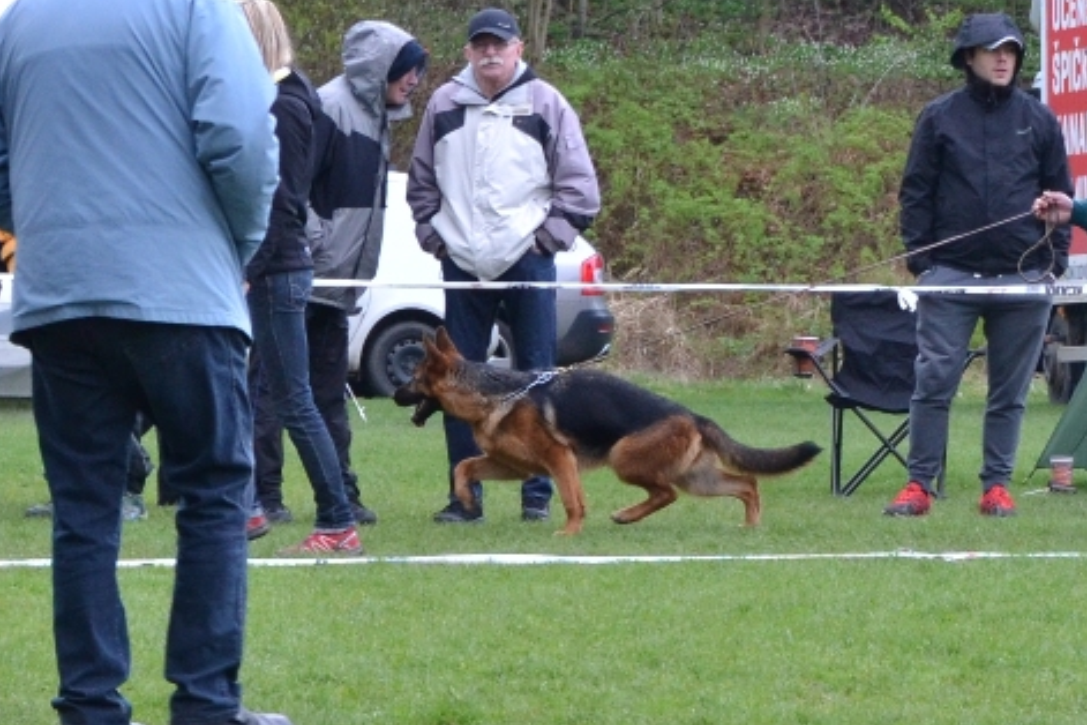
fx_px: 3080
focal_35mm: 102
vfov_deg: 13.4
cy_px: 304
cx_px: 621
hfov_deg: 20.0
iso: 800
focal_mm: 50
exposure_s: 1/320
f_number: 6.3
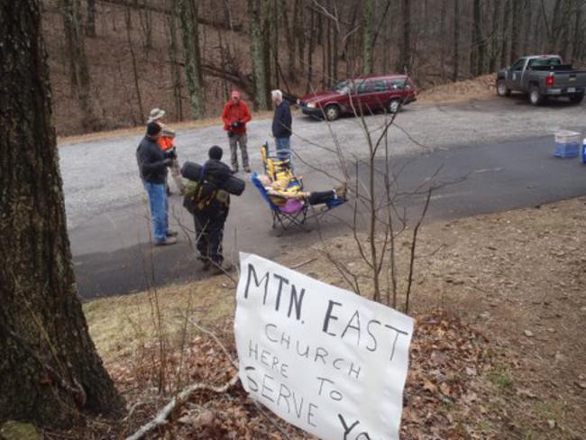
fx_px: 542
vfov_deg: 44.2
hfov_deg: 56.8
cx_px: 293
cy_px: 220
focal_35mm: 32
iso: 80
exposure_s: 1/125
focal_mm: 5.72
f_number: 4.2
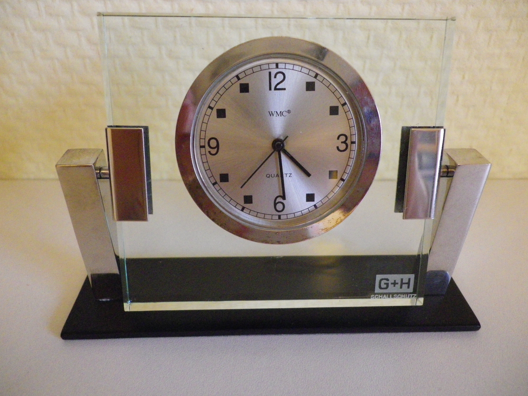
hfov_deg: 63.4
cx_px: 264
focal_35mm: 28
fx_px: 427
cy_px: 198
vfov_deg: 49.7
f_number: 2.6
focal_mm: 4.9
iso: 800
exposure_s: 1/60
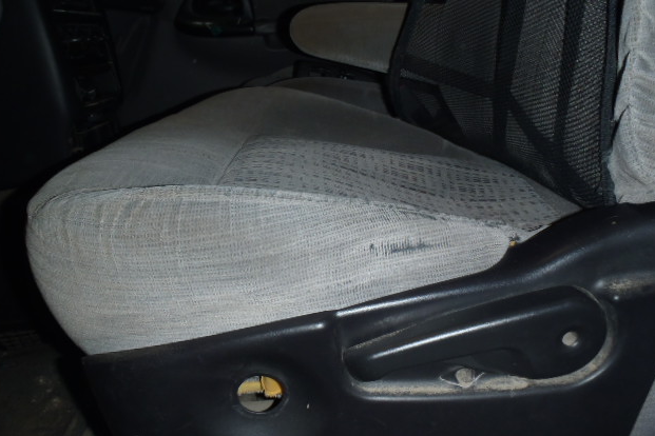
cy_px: 202
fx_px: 546
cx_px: 332
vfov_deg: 43.6
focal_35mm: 30
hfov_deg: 61.9
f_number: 3.9
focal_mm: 5
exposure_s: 1/30
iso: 100
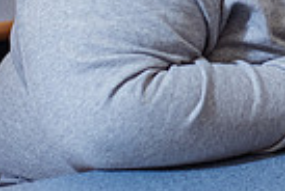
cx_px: 341
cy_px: -146
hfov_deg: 9.6
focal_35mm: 211
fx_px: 1674
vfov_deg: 6.4
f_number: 2.5
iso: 640
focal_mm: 50
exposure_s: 1/200
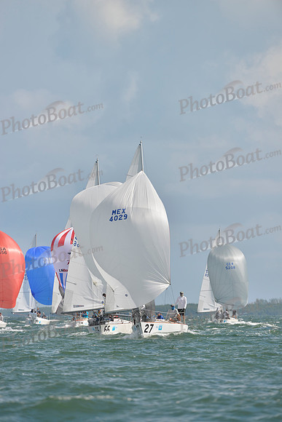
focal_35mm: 400
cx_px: 141
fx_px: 4697
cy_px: 211
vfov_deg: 5.2
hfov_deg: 3.4
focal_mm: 400
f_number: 7.1
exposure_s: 1/1000
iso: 200
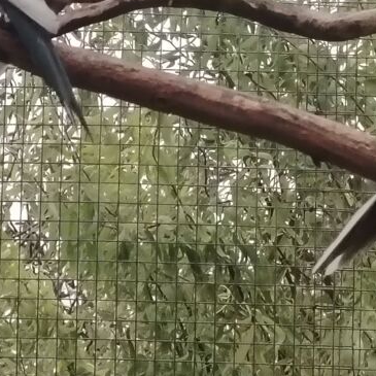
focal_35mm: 293
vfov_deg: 6.0
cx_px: 142
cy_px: 82
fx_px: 3601
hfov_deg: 6.0
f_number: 1.75
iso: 334
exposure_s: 1/100
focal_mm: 5.25
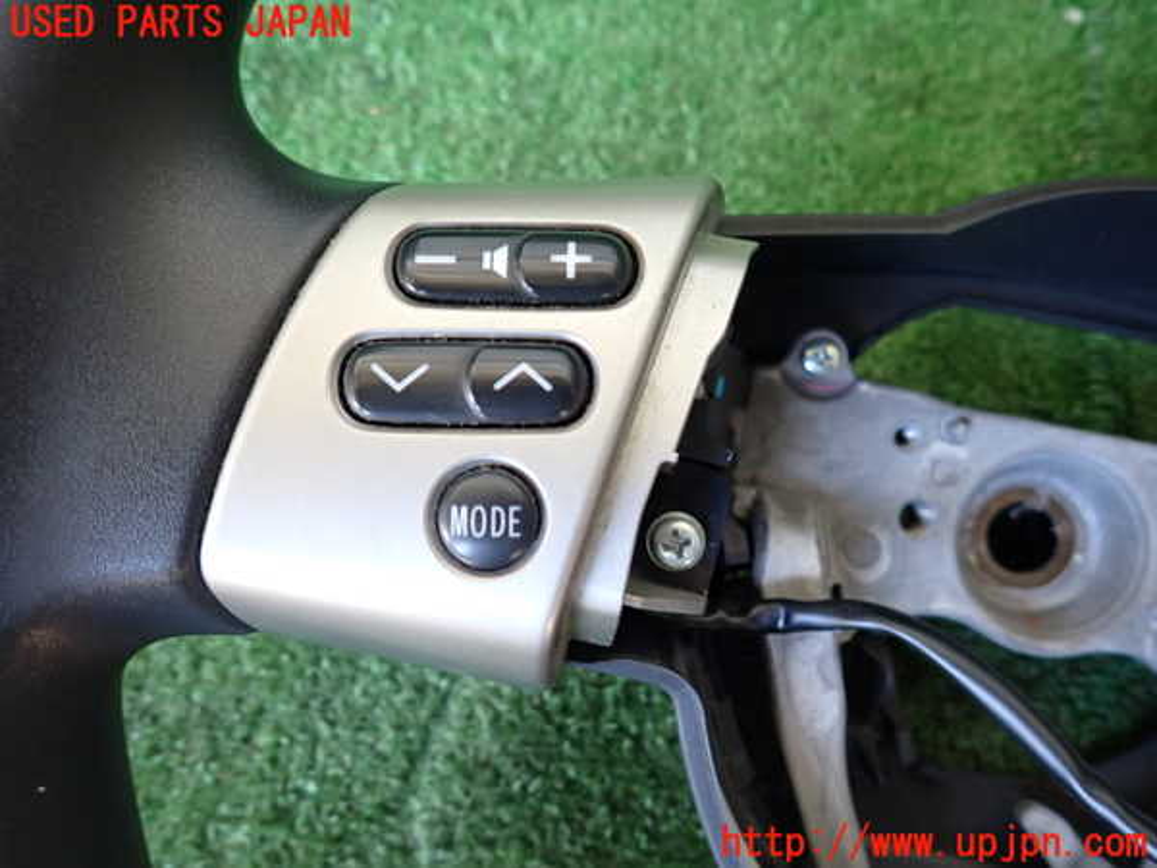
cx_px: 578
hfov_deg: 69.4
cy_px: 434
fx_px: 836
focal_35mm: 25
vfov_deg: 54.9
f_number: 2
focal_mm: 4.5
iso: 250
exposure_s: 1/30
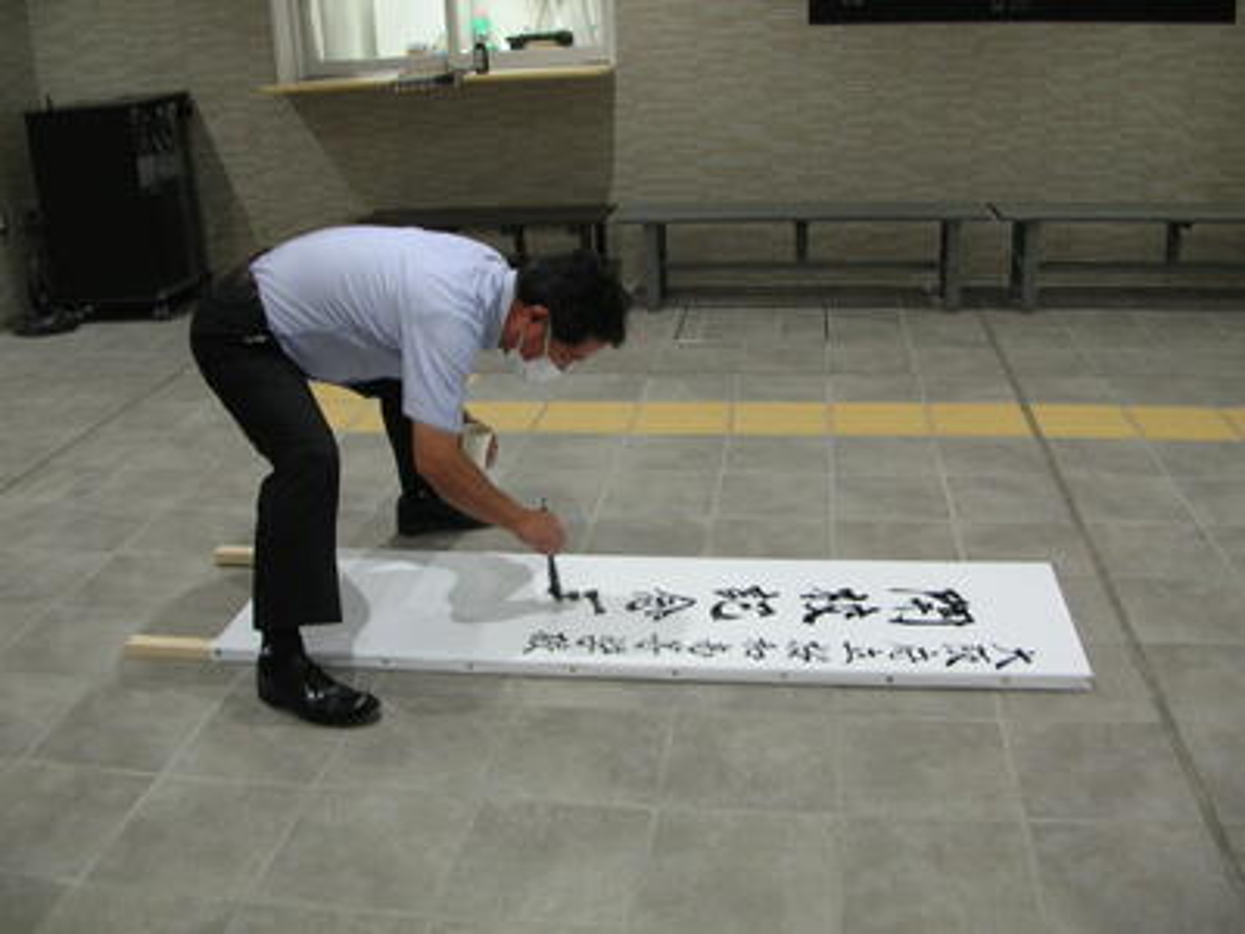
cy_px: 467
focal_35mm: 35
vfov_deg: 40.7
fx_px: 1259
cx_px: 622
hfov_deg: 52.6
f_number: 2.8
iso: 50
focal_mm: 5.8
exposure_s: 1/7.5
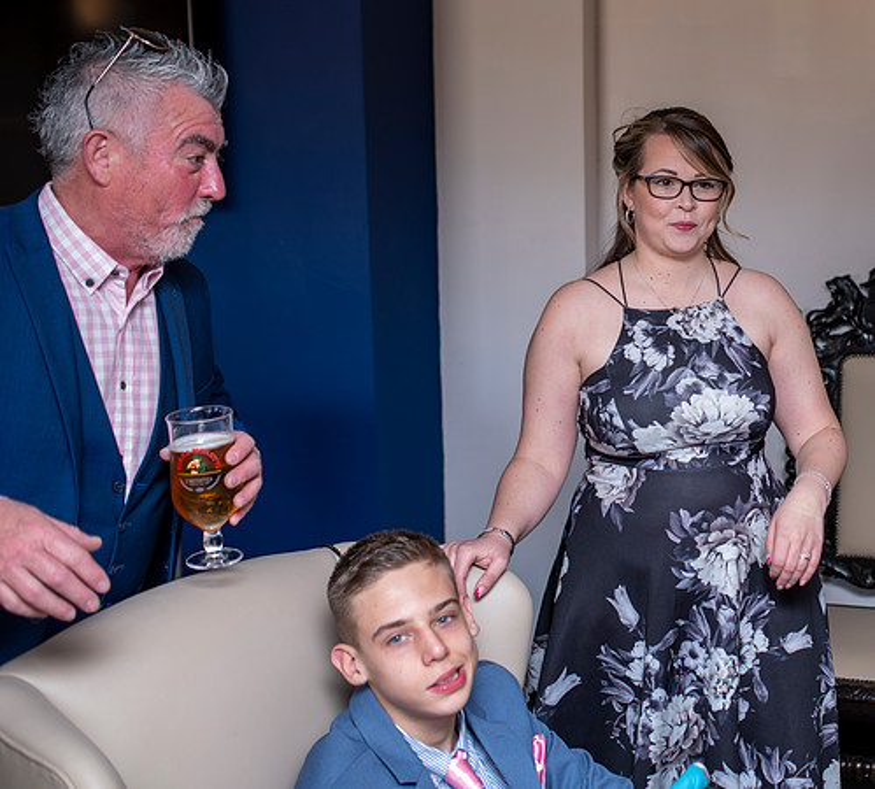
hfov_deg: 32.1
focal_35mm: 54
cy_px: 290
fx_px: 1459
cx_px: 751
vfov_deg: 30.1
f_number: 2.5
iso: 200
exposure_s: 1/100
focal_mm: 35
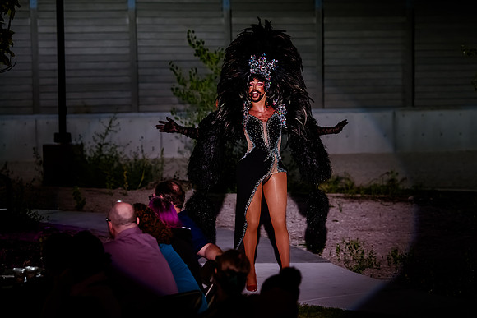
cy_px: 155
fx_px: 1801
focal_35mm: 136
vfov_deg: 10.1
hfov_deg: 15.1
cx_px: 276
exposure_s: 1/160
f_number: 3.5
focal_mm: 116
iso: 2000
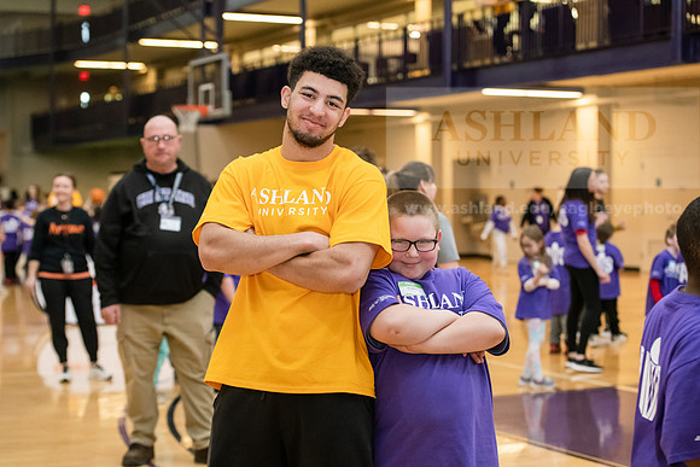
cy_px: 234
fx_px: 1361
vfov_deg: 19.5
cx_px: 350
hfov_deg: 28.8
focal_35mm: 70
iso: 3200
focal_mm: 70
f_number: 4
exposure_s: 1/200
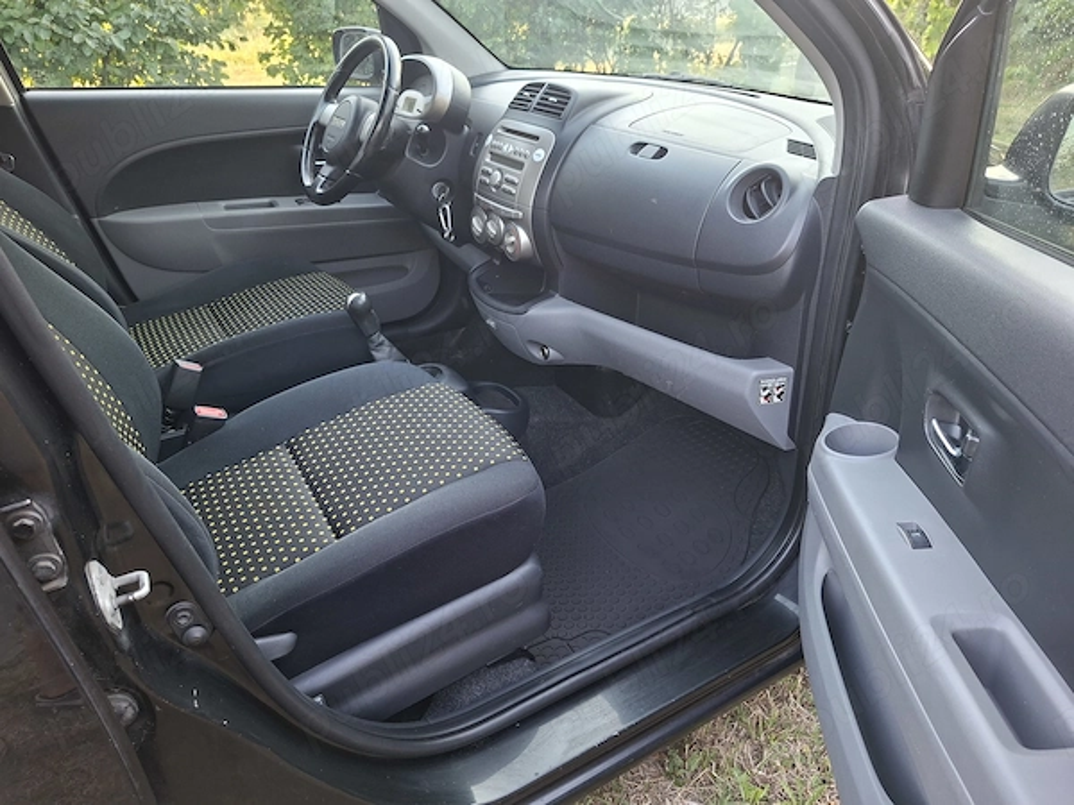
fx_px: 714
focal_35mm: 23
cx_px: 537
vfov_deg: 58.9
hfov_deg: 73.9
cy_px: 402
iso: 200
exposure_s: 1/100
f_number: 1.8
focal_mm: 5.54
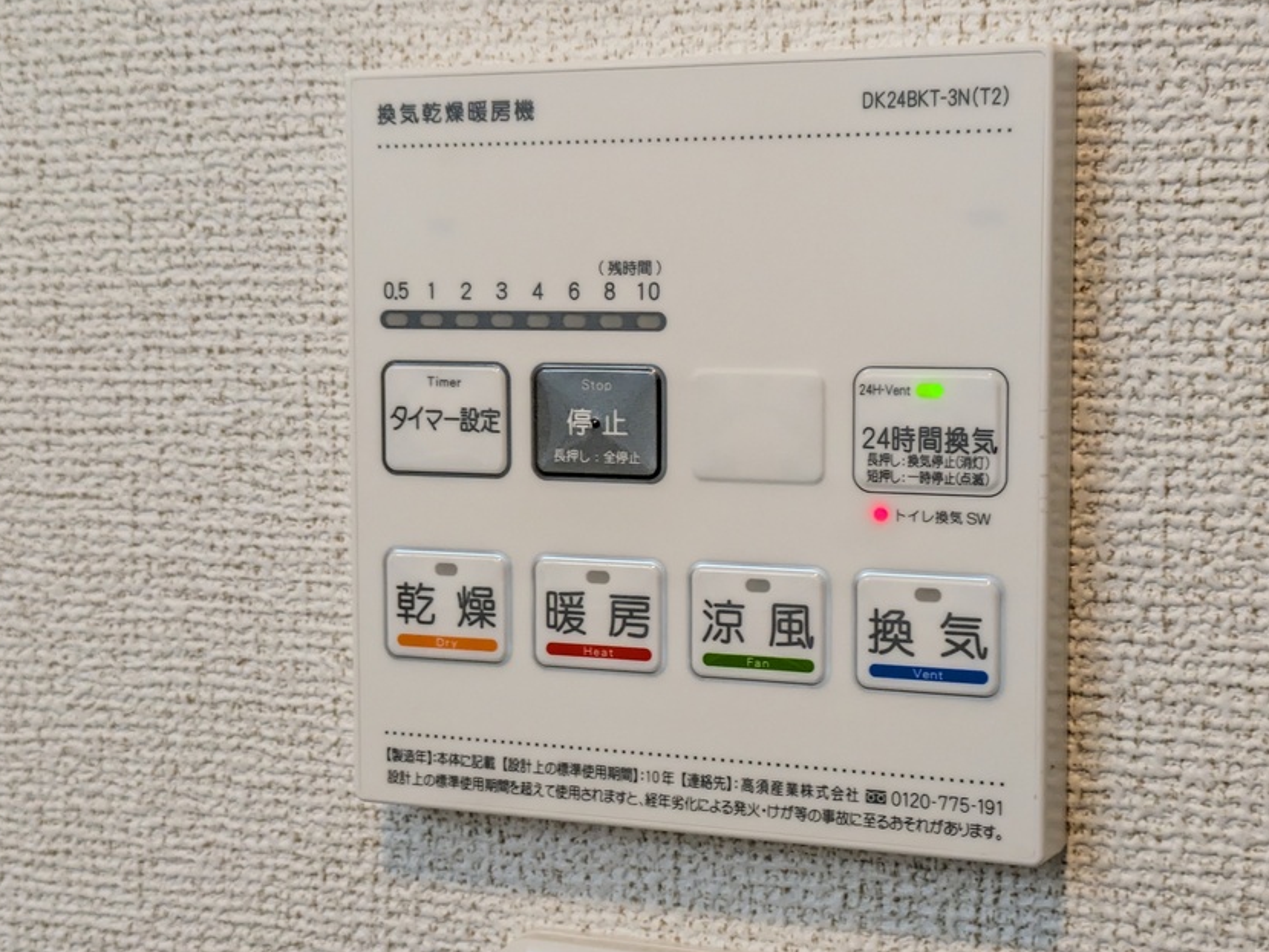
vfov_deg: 24.8
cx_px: 665
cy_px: 488
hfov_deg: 32.7
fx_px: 2163
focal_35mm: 59
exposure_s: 1/90
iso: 69
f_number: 1.89
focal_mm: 5.43
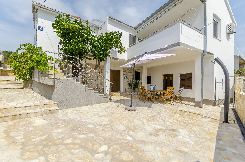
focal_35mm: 15
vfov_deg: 77.1
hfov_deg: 100.5
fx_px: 102
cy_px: 81
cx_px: 122
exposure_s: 1/320
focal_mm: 10
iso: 100
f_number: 10
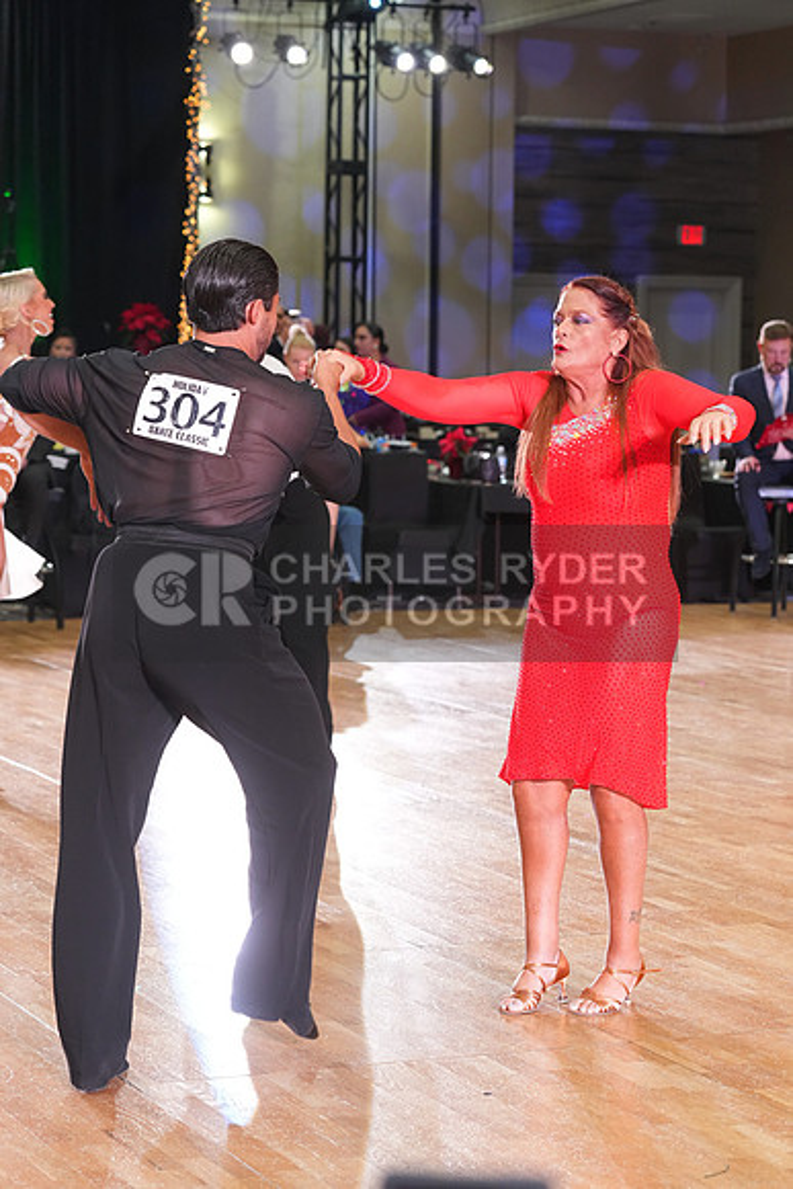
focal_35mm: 88
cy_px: 594
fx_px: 2906
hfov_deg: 15.5
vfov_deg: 23.1
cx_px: 396
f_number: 5
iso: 3200
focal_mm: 88
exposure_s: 1/200
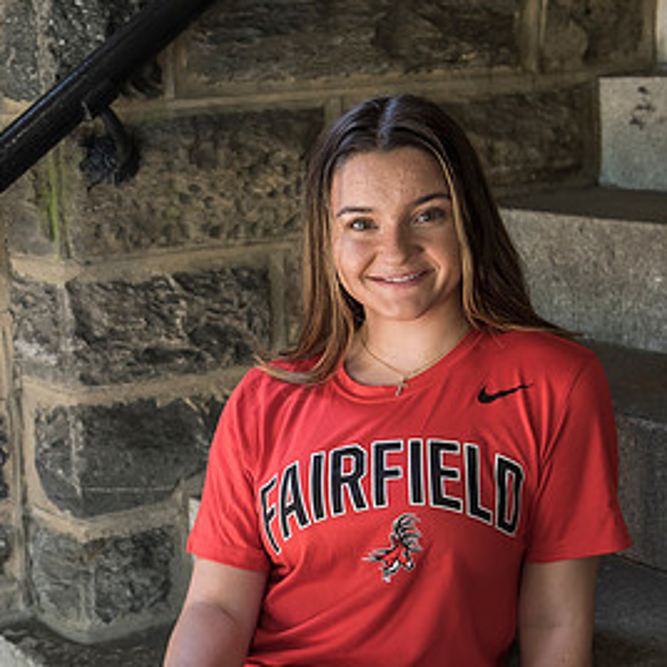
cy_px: 363
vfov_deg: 23.4
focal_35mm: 74
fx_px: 1613
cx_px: 238
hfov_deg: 23.3
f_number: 4
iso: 500
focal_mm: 38
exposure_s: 1/100
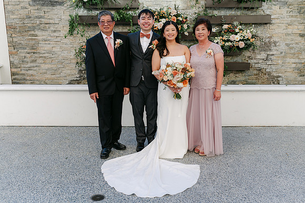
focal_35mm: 36
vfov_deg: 37.2
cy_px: 102
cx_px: 152
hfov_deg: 53.6
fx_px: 302
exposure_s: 1/800
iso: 100
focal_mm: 35
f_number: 4
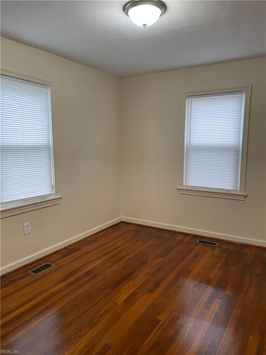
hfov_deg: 53.1
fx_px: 266
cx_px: 133
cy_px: 178
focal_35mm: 26
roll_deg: -0.6
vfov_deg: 67.3
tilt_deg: -7.8
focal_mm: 5.1
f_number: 1.6
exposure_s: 1/60
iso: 100
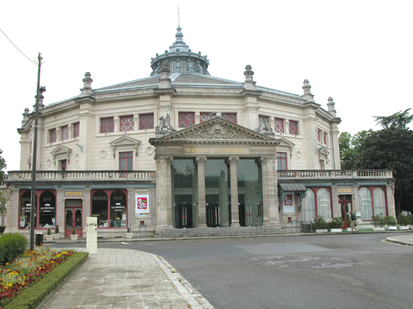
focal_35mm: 35
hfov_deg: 52.6
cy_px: 154
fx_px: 418
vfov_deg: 40.7
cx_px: 206
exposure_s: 1/179
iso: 100
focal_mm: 8.9
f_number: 5
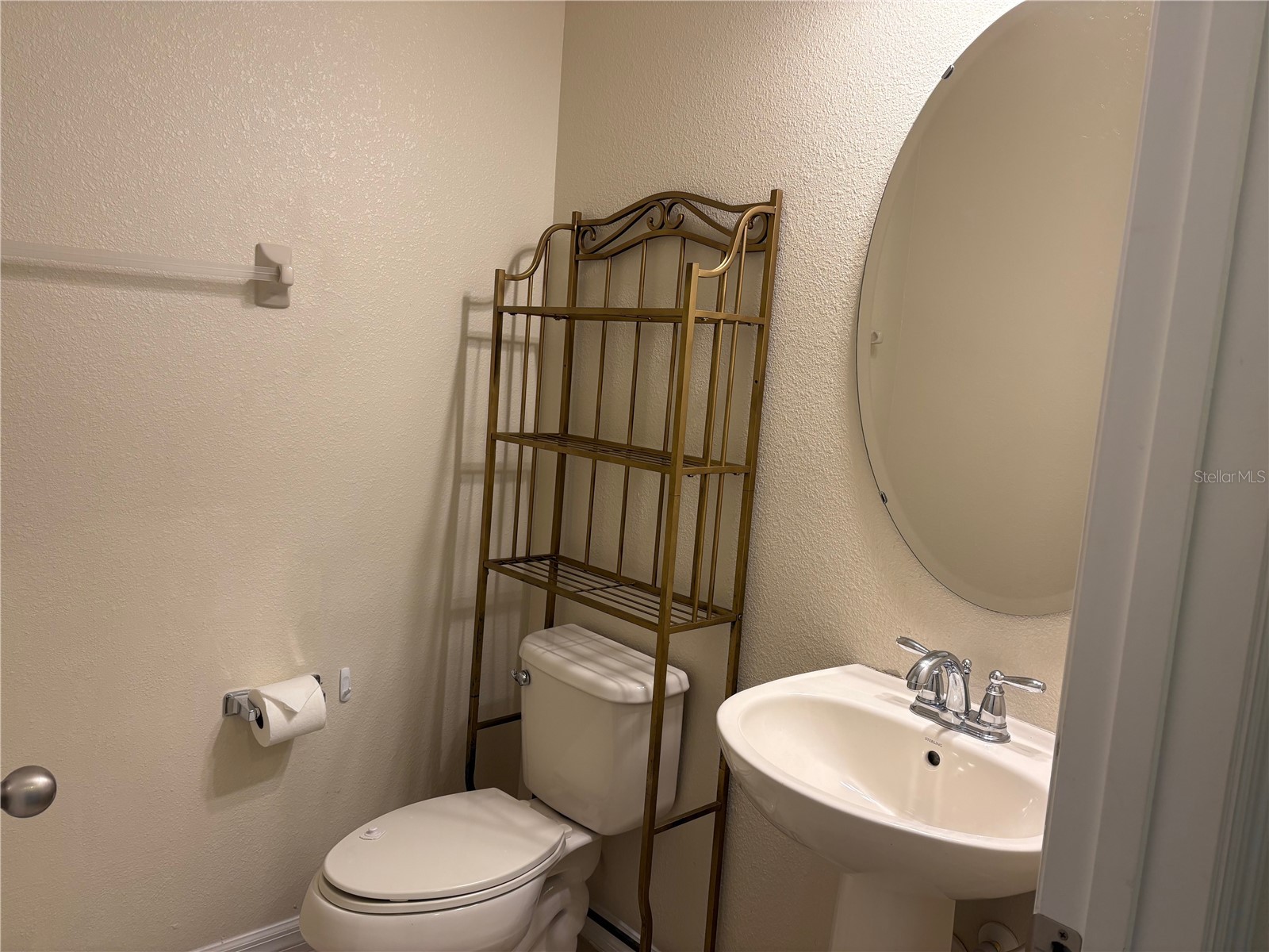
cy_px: 476
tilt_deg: -6.9
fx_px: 953
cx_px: 634
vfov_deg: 53.1
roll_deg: -4.3
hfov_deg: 67.3
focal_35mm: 26
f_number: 1.6
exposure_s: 1/60
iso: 80
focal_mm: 5.96
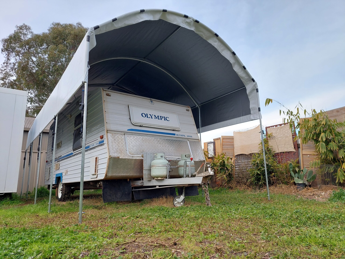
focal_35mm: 24
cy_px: 130
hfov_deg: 71.6
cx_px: 172
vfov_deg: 56.8
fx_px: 239
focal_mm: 5.23
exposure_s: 1/244
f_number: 1.8
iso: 40
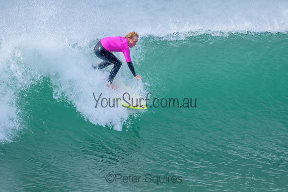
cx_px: 151
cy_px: 74
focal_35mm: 1101
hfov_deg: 1.9
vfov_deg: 1.2
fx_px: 8808
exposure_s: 1/800
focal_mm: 800
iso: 1000
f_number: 11
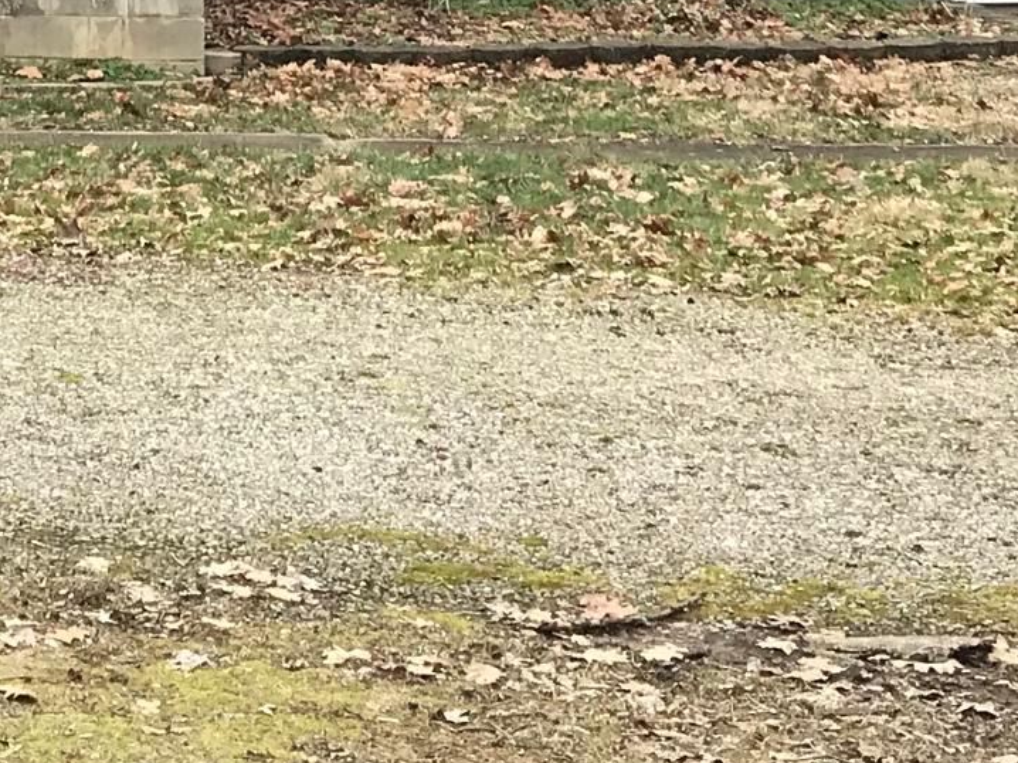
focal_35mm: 117
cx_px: 82
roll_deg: +0.0
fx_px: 3440
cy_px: -528
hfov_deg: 16.6
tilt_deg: +4.6
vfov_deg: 11.8
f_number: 1.8
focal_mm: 3.99
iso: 20
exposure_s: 1/234
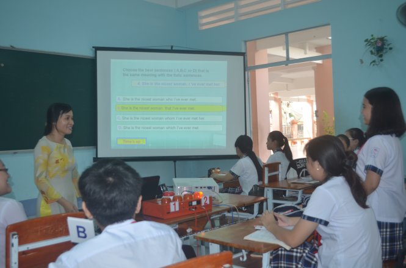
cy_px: 134
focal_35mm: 36
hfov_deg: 53.2
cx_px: 203
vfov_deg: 36.7
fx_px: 405
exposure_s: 1/125
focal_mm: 24
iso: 320
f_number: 4
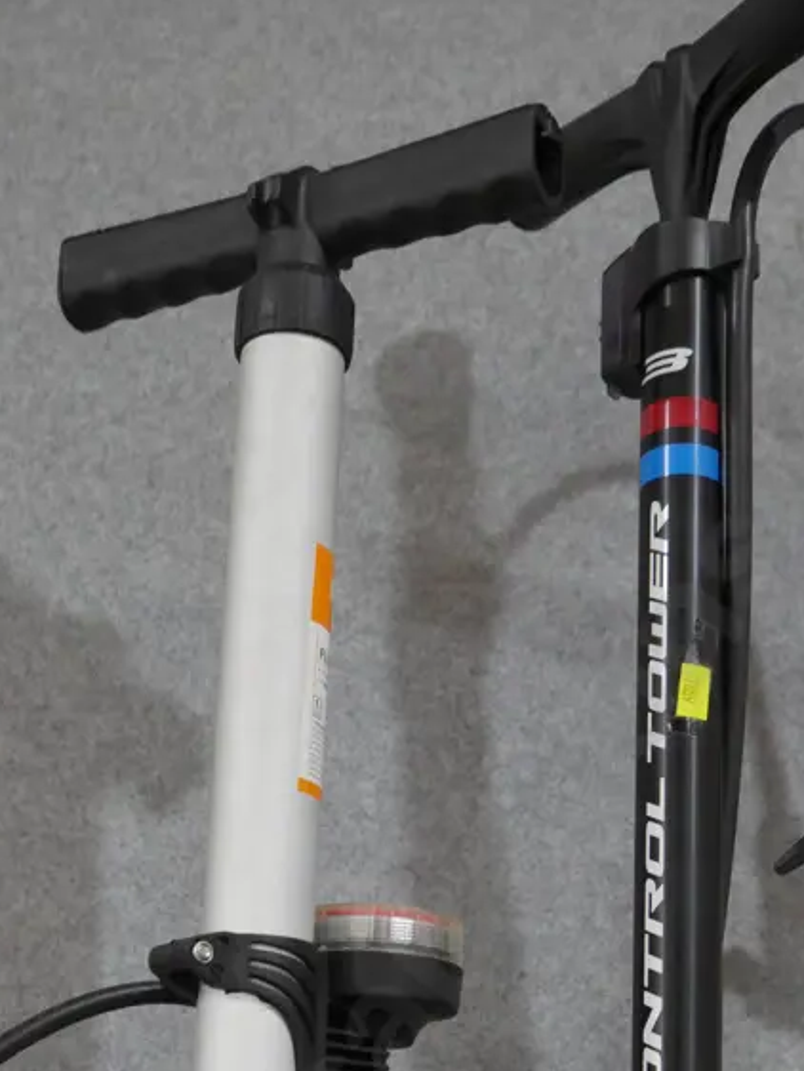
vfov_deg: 30.0
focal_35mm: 62
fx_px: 1919
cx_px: 458
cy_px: 938
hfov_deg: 23.6
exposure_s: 1/60
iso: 1250
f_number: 4
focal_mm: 17
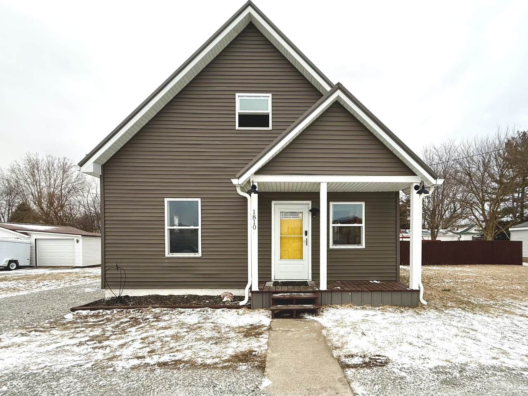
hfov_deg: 102.1
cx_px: 264
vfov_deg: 85.7
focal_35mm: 14
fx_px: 214
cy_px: 198
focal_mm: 2.22
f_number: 2.2
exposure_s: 1/176
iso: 50
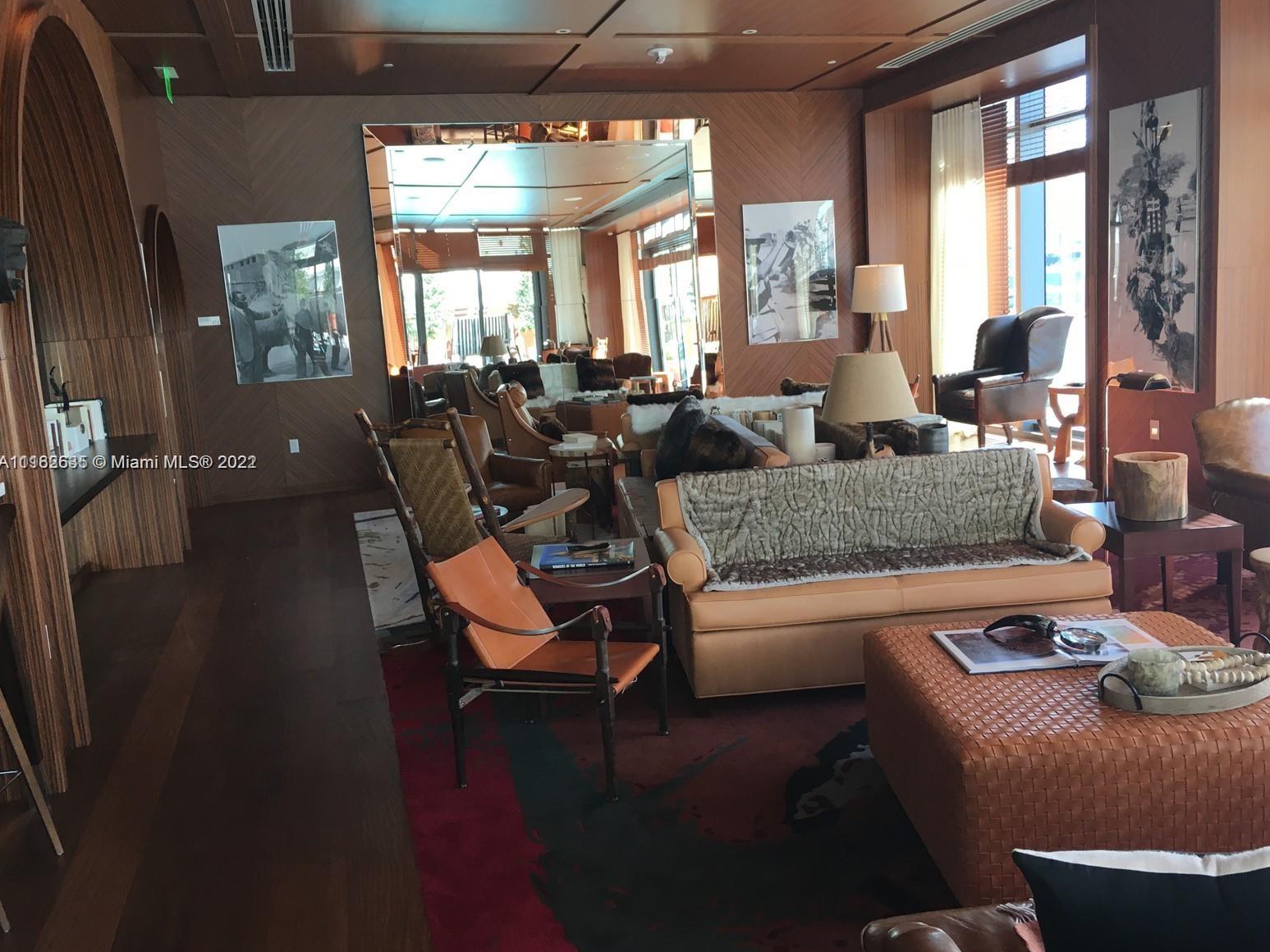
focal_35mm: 30
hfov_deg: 60.0
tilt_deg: -8.6
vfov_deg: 46.8
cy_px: 464
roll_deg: +3.2
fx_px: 1101
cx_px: 651
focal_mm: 4.15
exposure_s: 1/40
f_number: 2.2
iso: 25
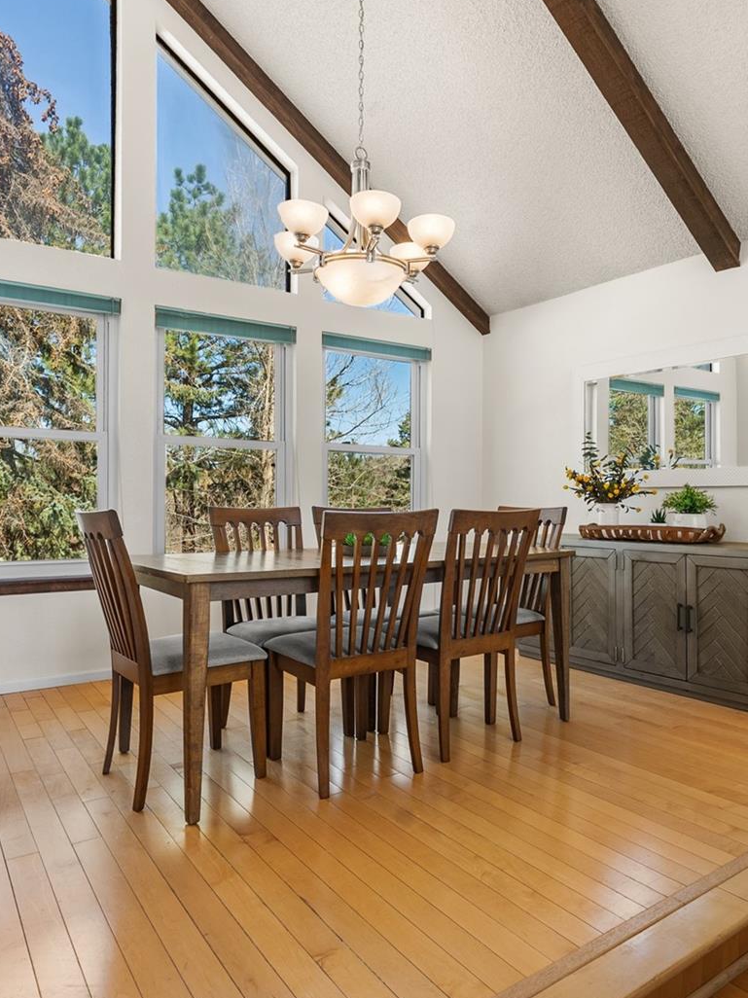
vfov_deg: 71.6
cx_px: 413
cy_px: 489
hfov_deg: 56.7
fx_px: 692
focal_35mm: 24
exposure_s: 1/6
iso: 200
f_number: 8
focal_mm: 16
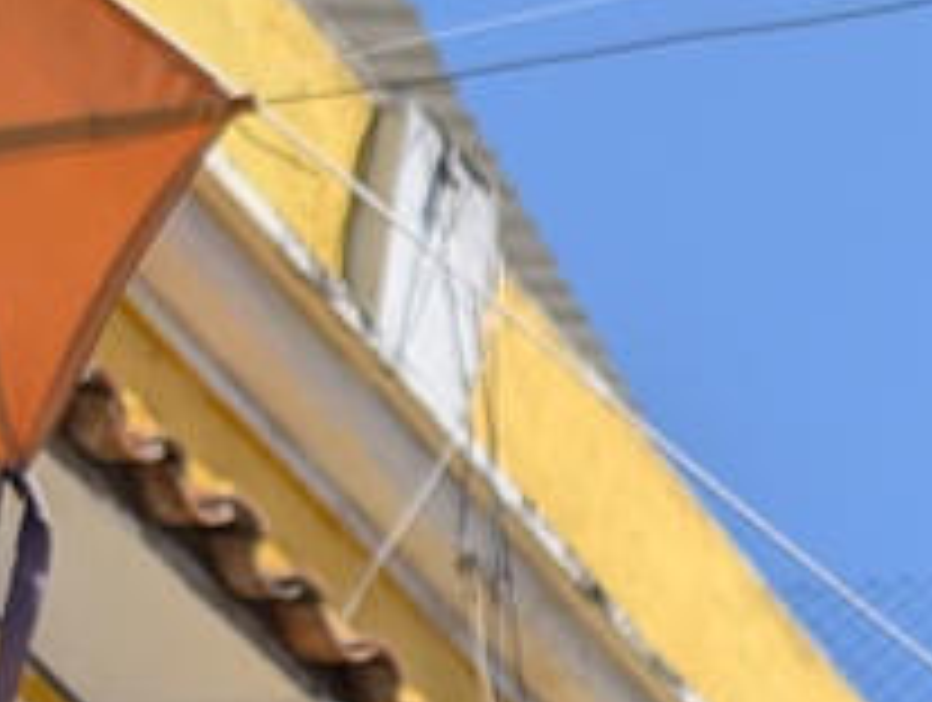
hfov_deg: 9.8
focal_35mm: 185
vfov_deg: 7.0
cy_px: 2259
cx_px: 1950
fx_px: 4990
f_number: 1.68
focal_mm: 6.9
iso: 22
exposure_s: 1/1205
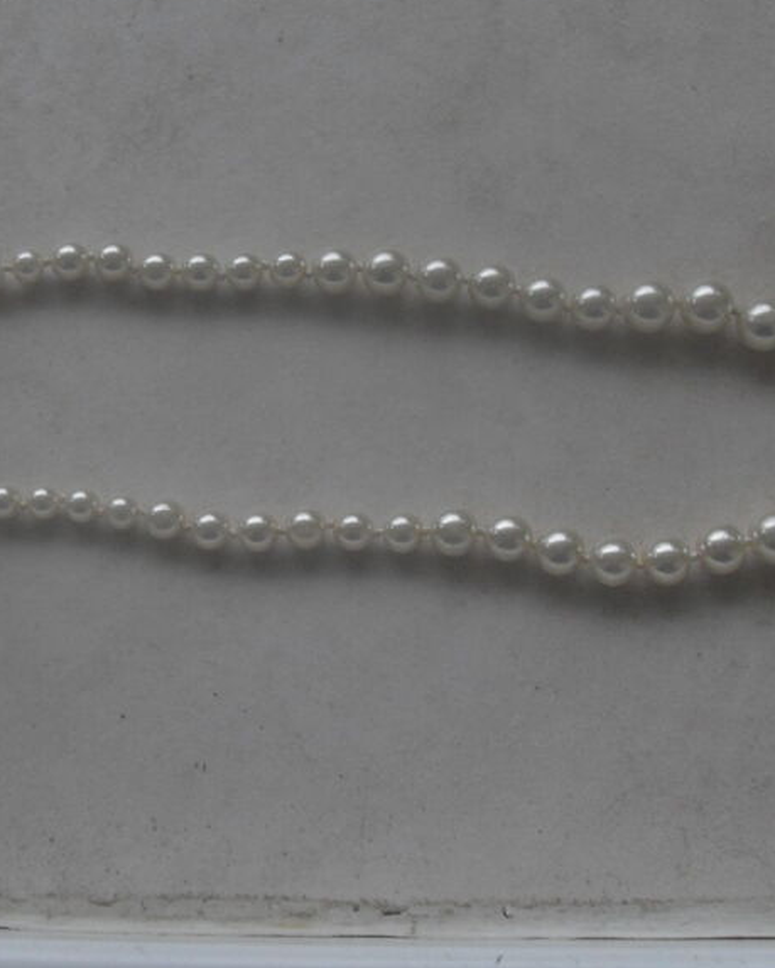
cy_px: 351
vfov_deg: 29.9
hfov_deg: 23.9
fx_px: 1805
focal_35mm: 63
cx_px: 177
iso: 100
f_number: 2.8
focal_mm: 6.3
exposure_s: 1/60
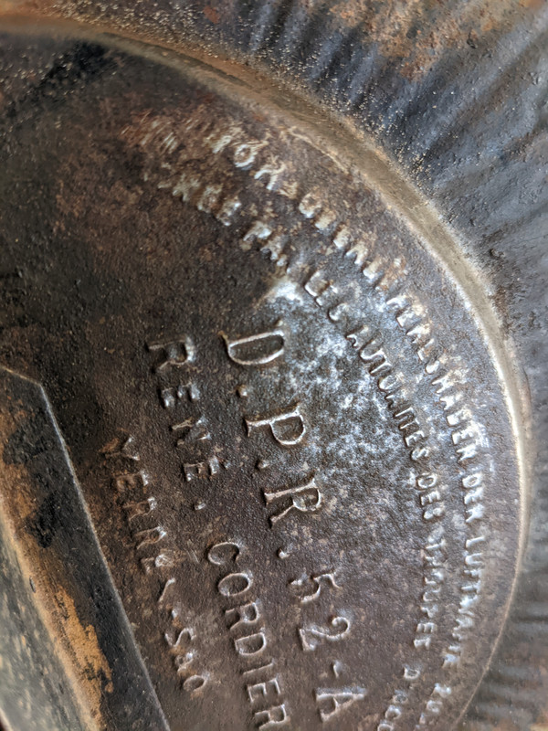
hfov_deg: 51.4
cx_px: 274
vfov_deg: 65.3
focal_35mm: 27
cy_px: 366
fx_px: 570
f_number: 1.73
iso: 328
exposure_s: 1/84.5
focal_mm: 4.38
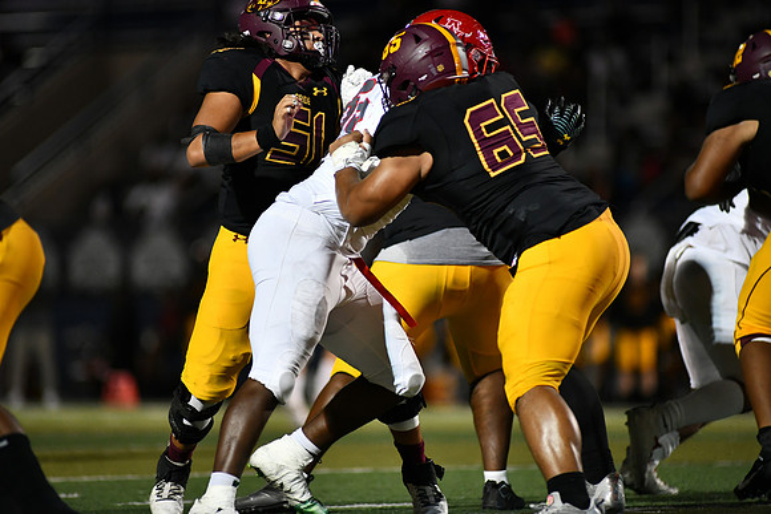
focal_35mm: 300
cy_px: 257
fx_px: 6426
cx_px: 386
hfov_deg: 6.9
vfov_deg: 4.6
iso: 2500
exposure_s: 1/1000
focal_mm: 300
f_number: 2.8
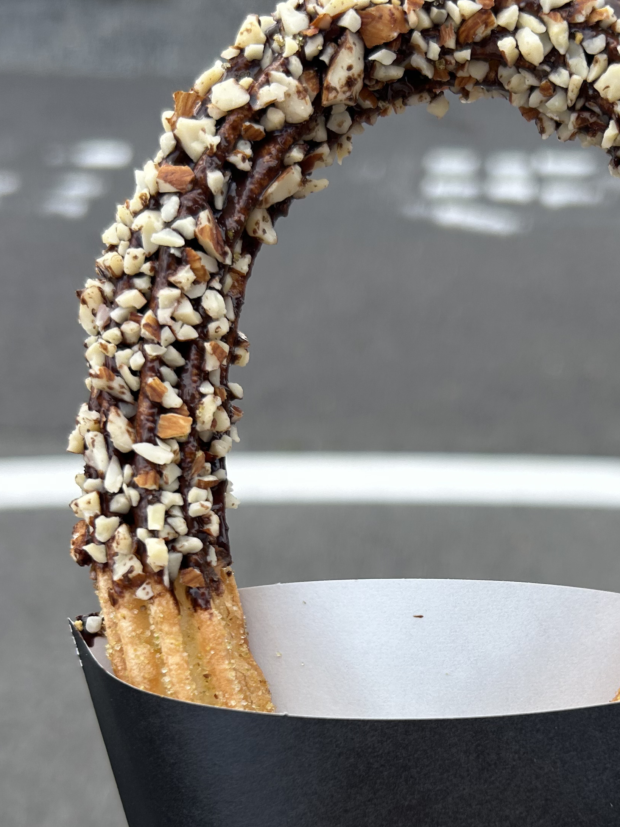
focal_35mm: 48
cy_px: 593
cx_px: 435
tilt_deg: -33.3
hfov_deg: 29.9
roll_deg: +3.1
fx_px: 1146
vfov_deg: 38.9
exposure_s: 1/1295
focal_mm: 5.7
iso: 50
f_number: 1.5
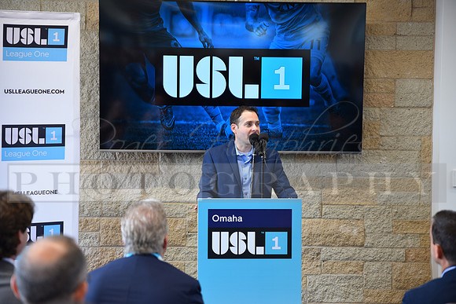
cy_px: 152
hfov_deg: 28.8
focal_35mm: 70
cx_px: 228
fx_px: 887
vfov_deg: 19.5
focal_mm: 70
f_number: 2.8
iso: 400
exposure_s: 1/60
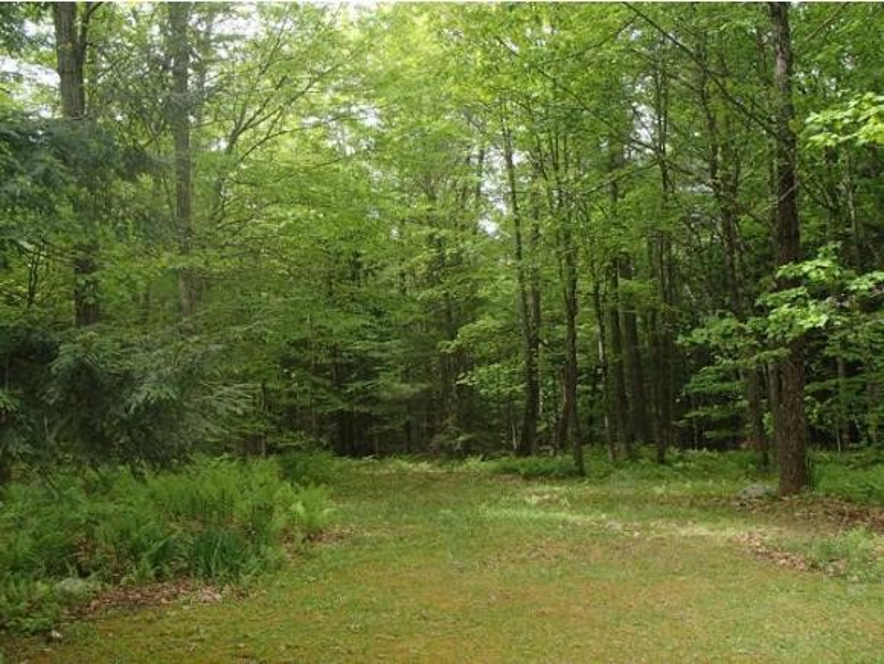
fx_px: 971
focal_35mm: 38
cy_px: 332
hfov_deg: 48.9
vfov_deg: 37.8
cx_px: 442
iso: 100
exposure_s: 1/125
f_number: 4.6
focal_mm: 6.83
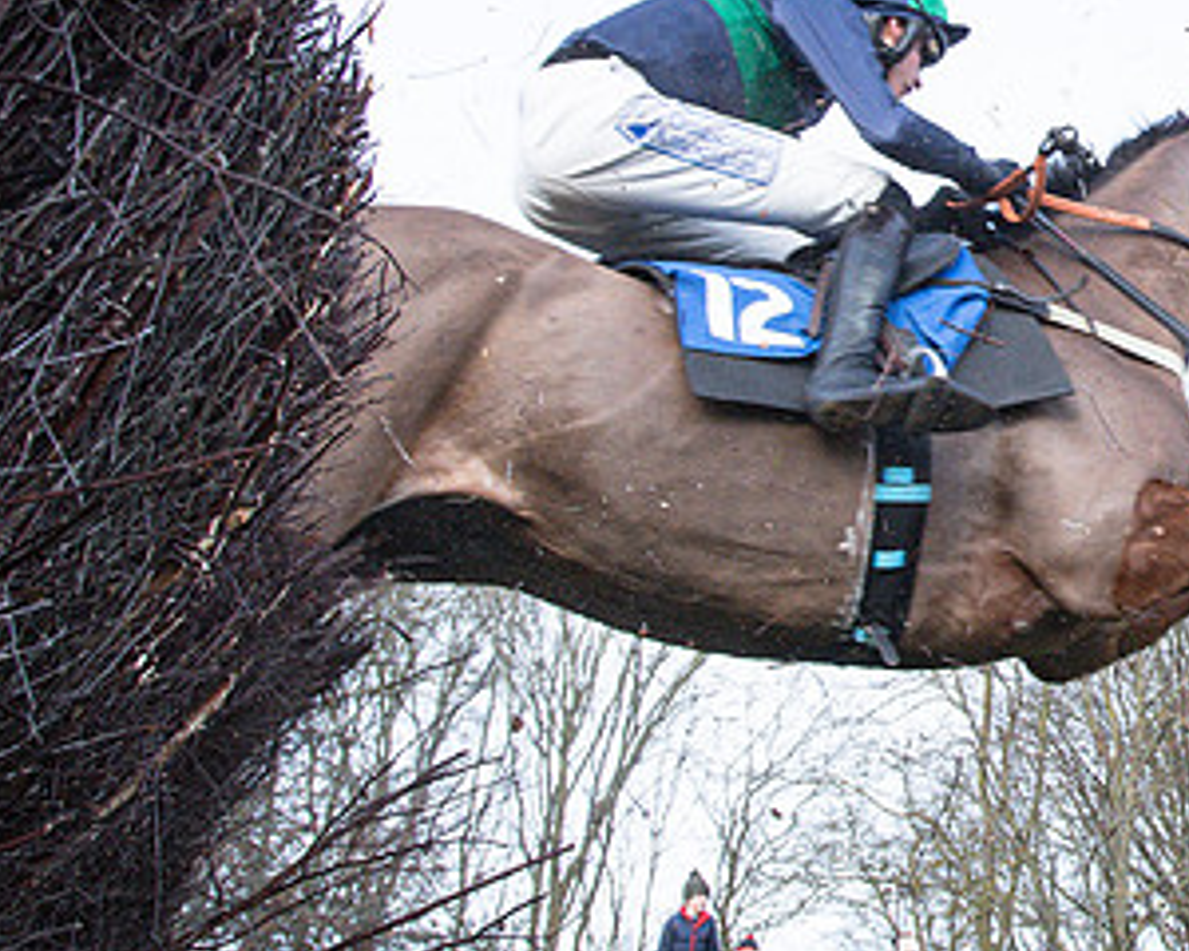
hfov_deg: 30.1
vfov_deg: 27.4
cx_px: 1358
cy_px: 277
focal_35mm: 55
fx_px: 1935
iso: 2000
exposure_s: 1/1000
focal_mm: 19
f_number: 8
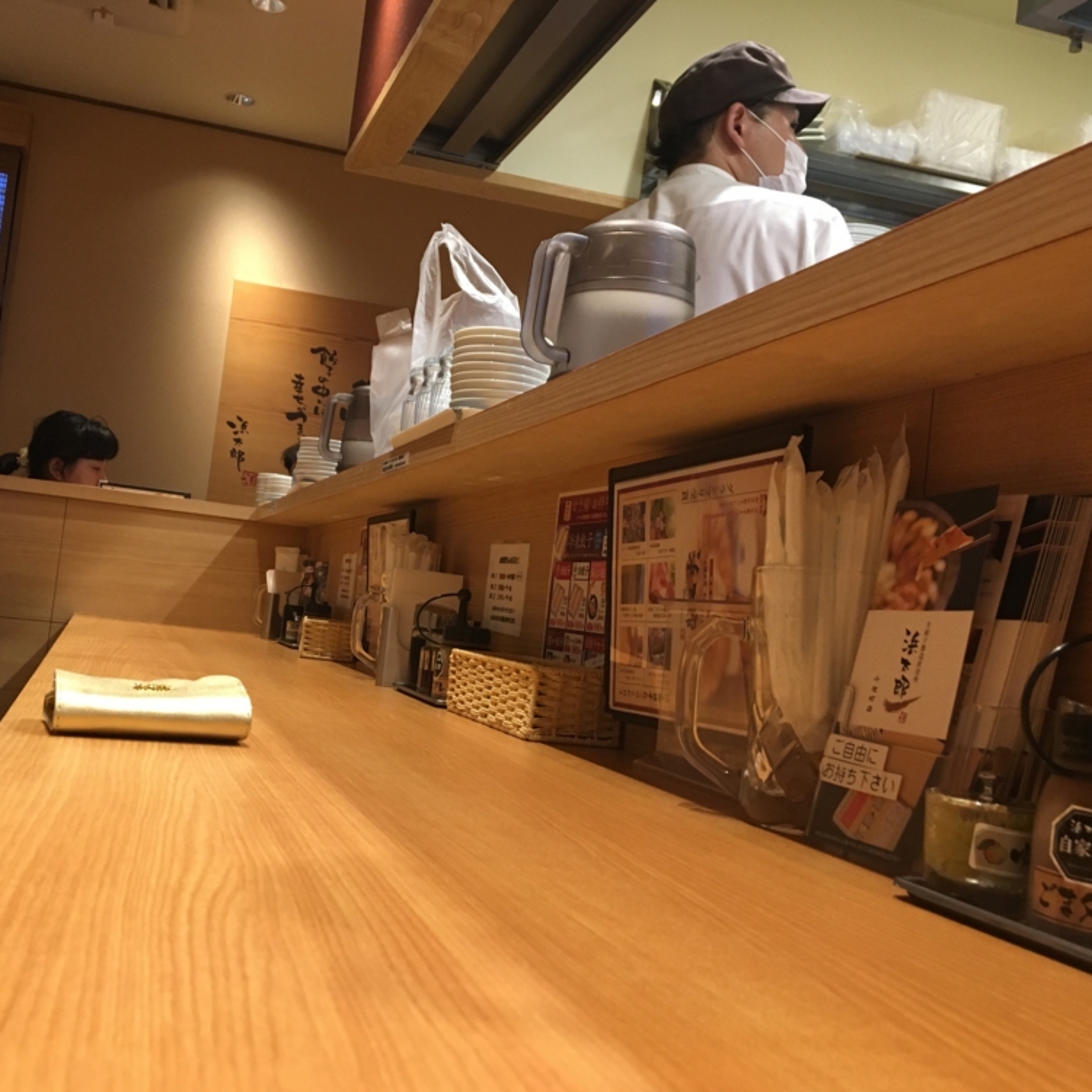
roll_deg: -7.2
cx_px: 421
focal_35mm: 35
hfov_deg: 46.9
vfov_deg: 47.2
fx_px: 1249
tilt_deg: +2.1
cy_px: 546
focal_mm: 4.15
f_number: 2.2
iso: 100
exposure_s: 1/30
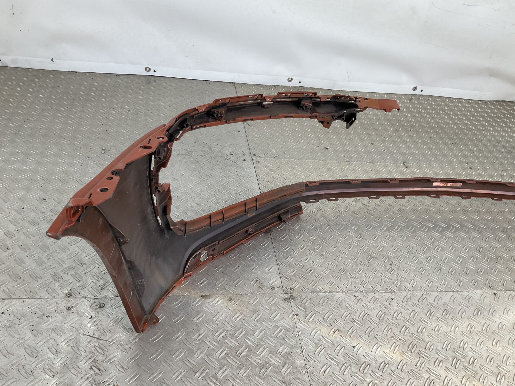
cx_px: 266
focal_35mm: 31
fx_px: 461
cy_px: 205
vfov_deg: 45.4
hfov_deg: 58.3
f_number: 1.8
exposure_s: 1/126
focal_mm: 3
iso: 16
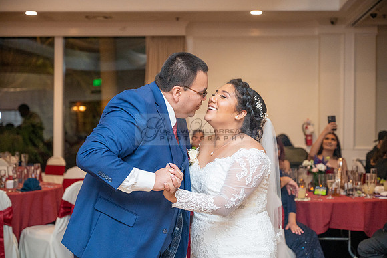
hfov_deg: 28.9
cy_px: 129
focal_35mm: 70
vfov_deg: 19.4
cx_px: 194
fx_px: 752
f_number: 4
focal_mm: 70
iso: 2500
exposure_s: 1/200
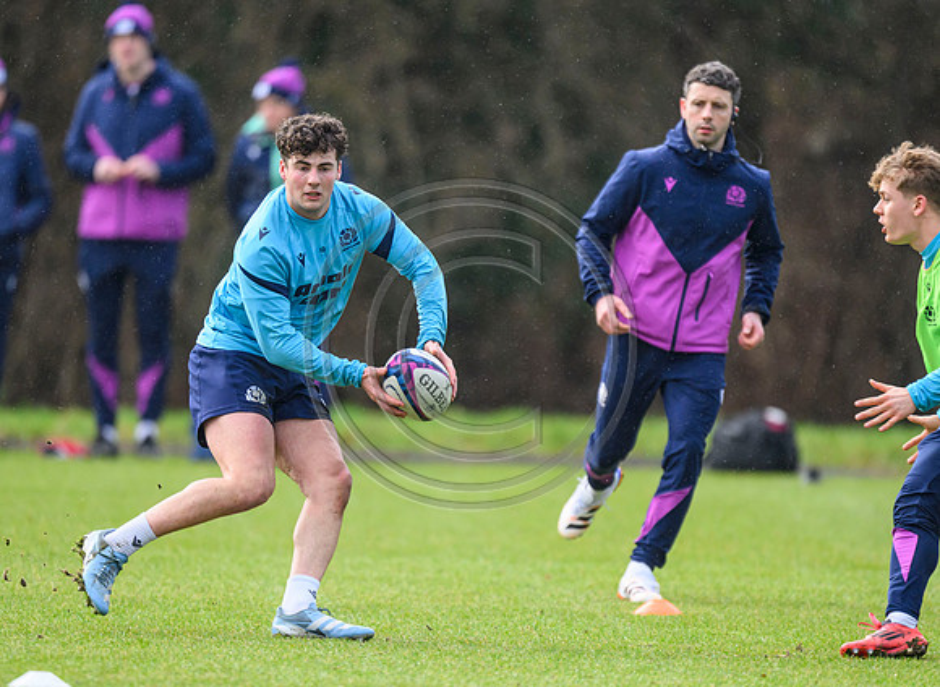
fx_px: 17127
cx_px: 390
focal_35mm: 636
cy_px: 367
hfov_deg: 3.1
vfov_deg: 2.3
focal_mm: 560
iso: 1250
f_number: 4
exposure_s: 1/1600
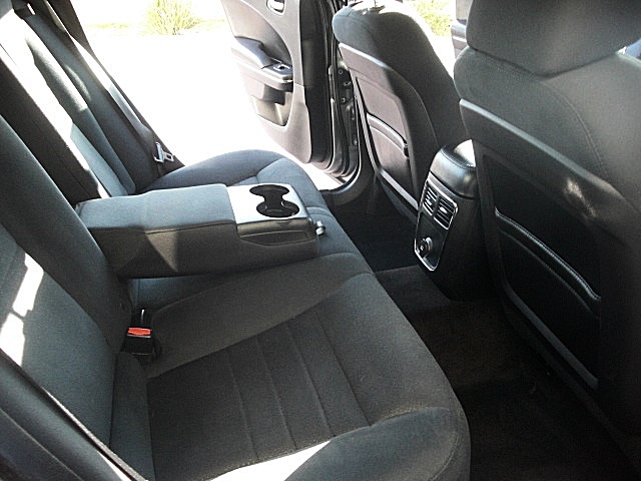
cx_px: 320
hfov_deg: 51.4
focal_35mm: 36
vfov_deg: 39.7
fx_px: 667
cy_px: 240
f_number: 2.8
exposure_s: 1/100
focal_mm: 6.3
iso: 400
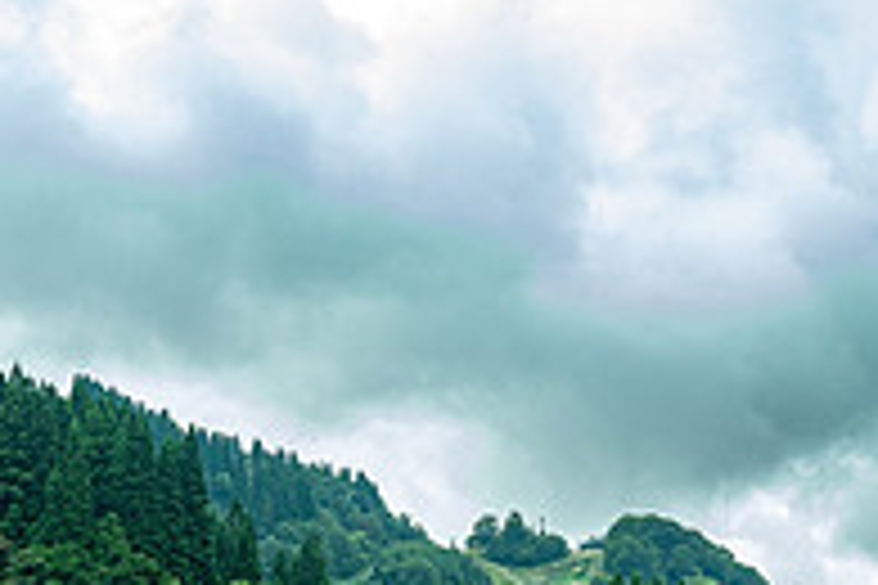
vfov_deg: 13.9
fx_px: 2317
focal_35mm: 95
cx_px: 617
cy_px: 749
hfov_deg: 21.3
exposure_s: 1/400
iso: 1100
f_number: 8
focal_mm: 32
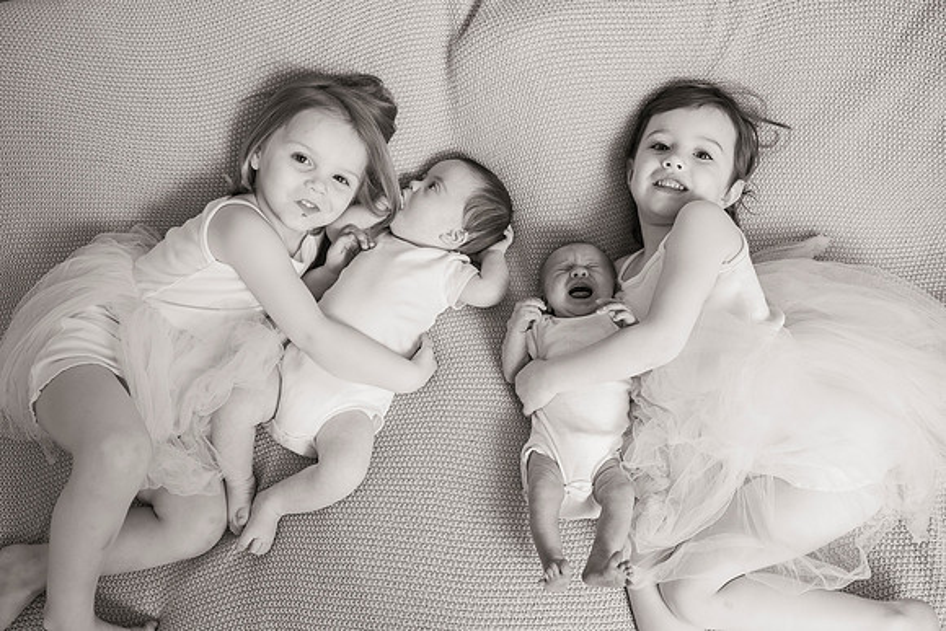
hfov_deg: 59.2
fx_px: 832
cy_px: 300
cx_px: 440
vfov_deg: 41.6
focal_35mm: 32
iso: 200
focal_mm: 29
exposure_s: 1/160
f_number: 4
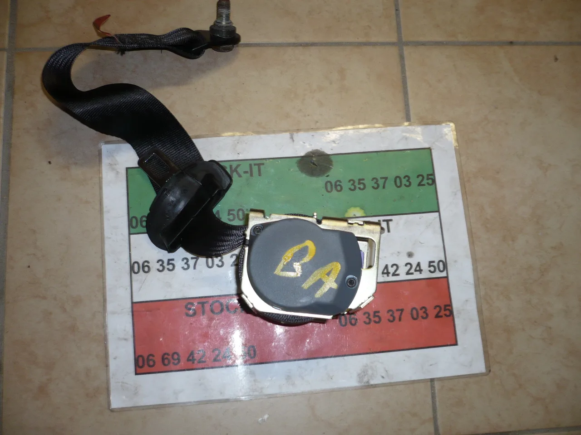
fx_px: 587
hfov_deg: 52.6
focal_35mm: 35
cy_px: 218
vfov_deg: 40.7
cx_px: 290
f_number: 2.8
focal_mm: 5.8
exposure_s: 1/30
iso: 100
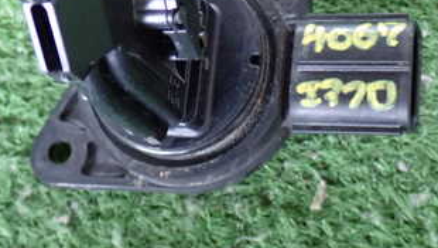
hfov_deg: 21.5
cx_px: 208
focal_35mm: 99
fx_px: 1151
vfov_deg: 12.2
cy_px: 48
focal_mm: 8.4
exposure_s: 1/15
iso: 800
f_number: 3.1
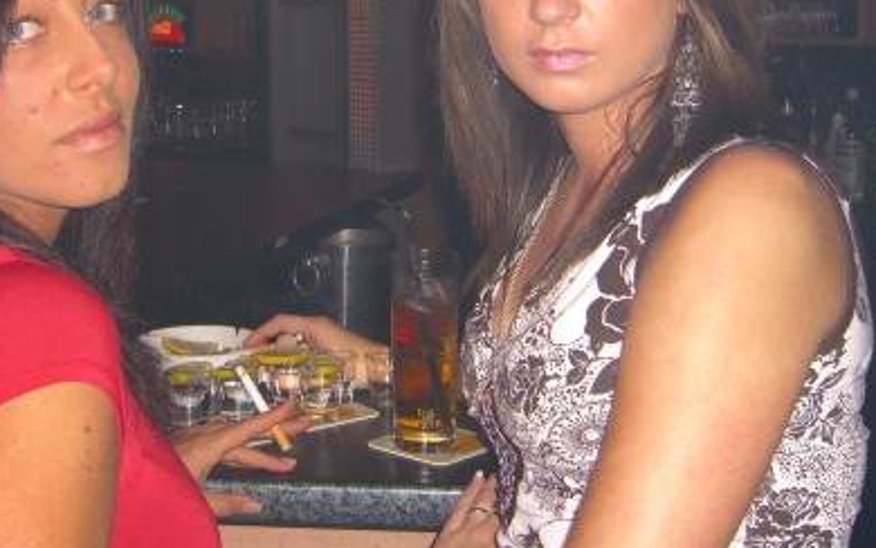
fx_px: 1481
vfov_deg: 20.8
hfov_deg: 32.8
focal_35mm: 62
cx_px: 341
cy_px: 141
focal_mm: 7.9
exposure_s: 1/60
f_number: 2.8
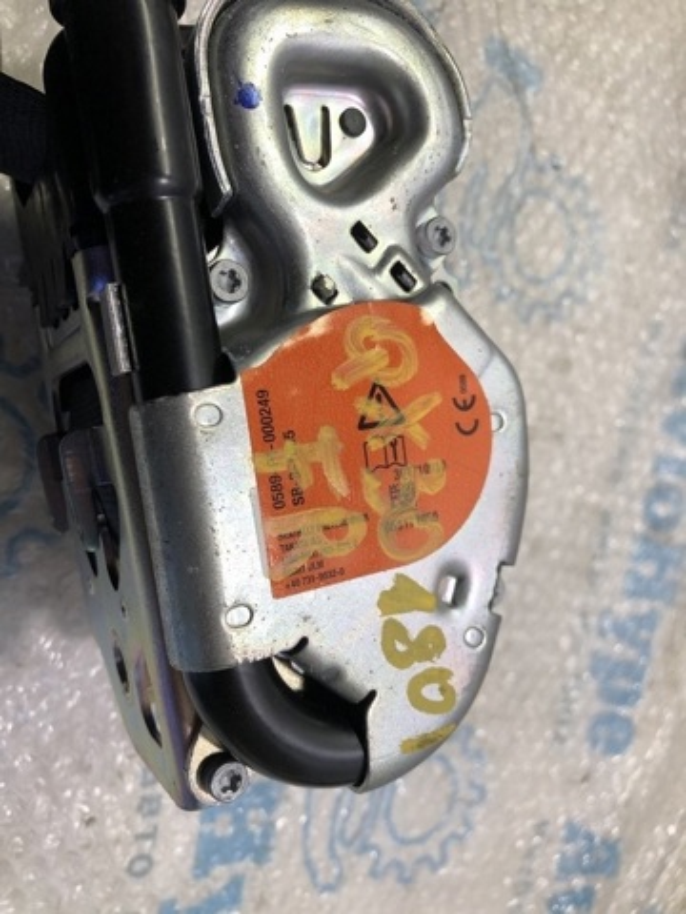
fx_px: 740
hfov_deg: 49.7
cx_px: 343
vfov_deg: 63.4
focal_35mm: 28
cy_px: 457
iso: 32
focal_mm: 4
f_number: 1.8
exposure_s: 1/50
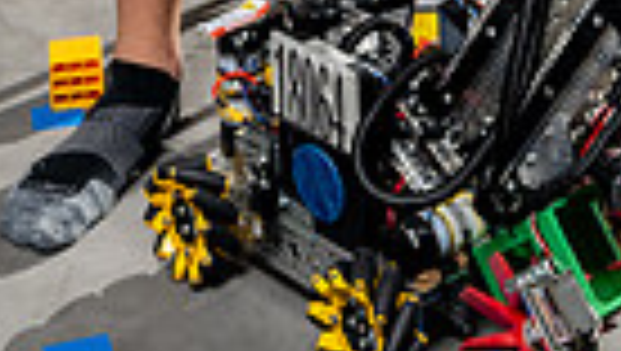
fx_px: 1797
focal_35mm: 109
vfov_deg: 9.9
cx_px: 400
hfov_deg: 19.6
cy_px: -472
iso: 100
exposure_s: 1/250
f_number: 4.5
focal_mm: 32
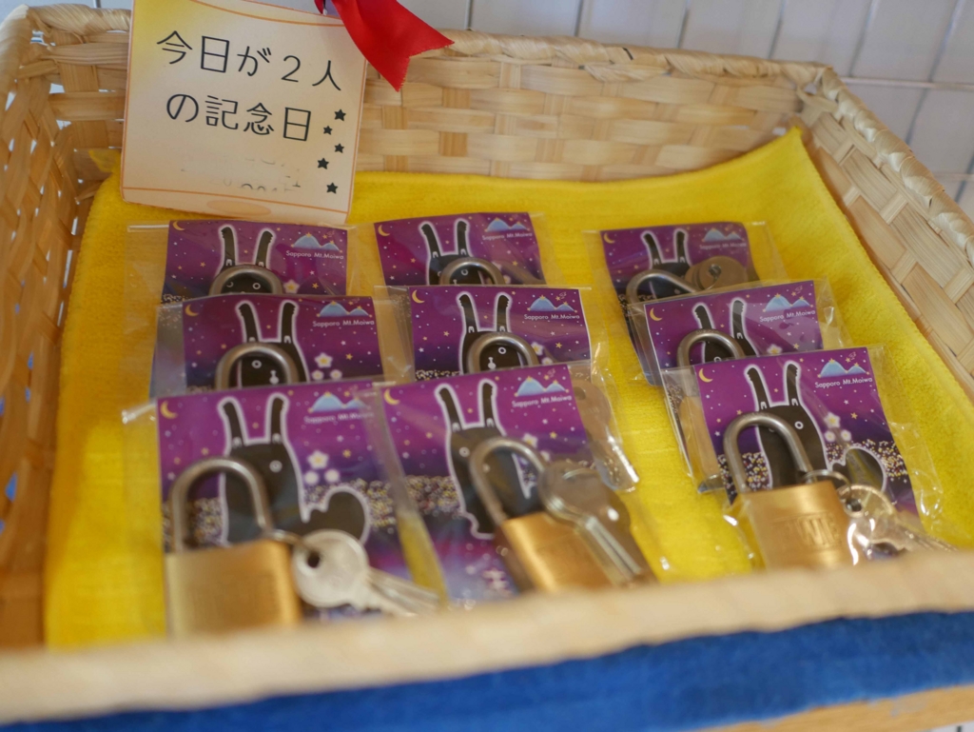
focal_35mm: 30
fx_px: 845
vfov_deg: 46.8
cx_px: 487
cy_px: 366
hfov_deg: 59.9
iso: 640
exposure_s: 1/60
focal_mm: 15
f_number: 1.7
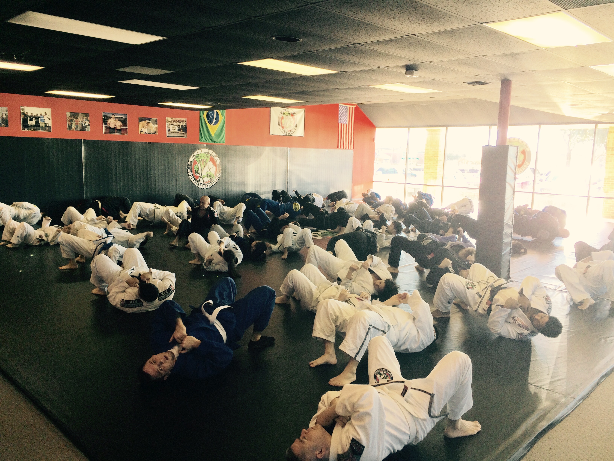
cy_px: 230
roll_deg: -0.7
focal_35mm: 29
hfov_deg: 61.7
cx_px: 307
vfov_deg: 48.2
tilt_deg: -10.1
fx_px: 514
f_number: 2.2
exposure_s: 1/87
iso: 32
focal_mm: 4.15
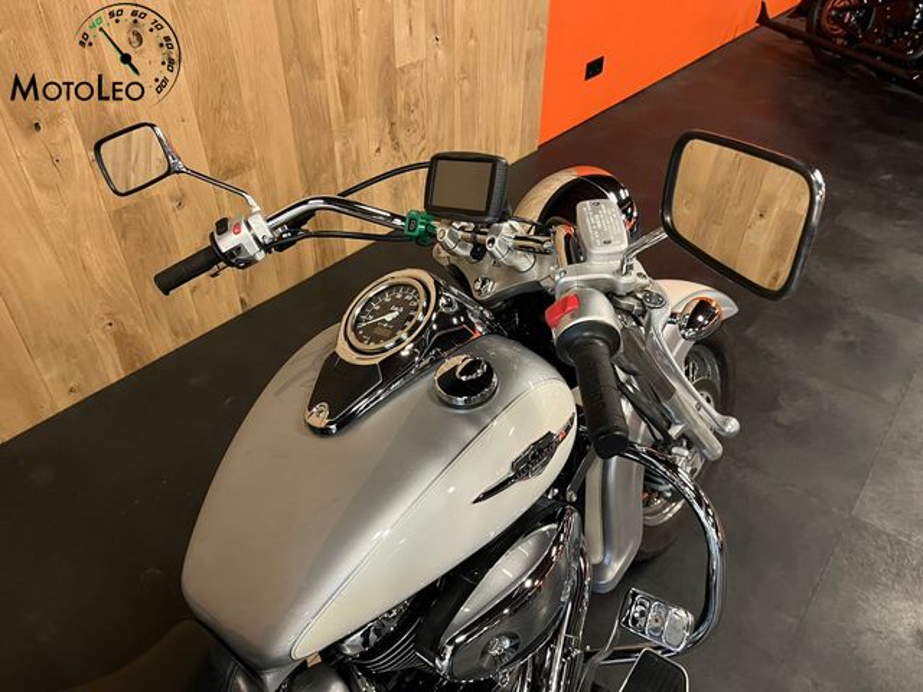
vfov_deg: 53.1
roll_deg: -0.5
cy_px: 346
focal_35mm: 26
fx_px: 693
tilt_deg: -40.0
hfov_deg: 67.3
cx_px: 462
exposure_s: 1/33
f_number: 1.6
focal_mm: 5.1
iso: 400
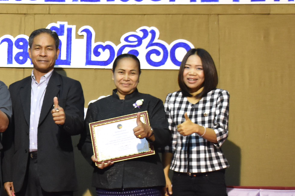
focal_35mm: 120
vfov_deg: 11.4
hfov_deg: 16.6
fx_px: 983
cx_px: -28
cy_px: 85
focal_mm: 26
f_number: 3.8
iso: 1400
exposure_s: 1/60
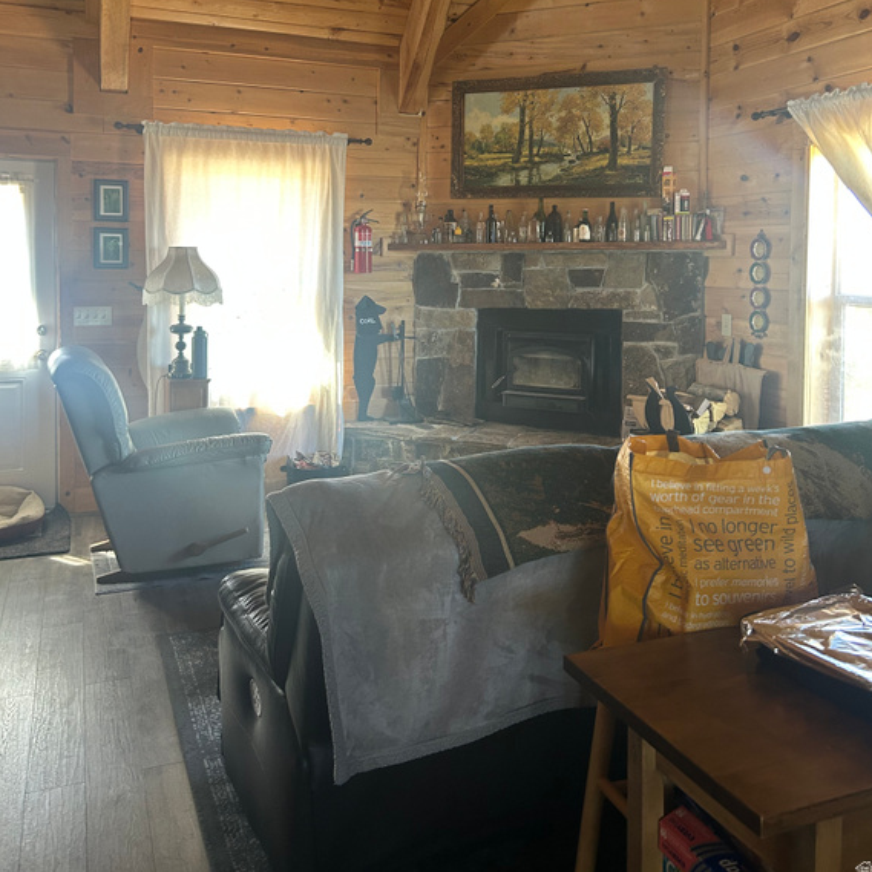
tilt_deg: -2.2
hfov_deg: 52.5
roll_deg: -2.1
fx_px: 883
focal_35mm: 31
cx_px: 438
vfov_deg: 51.6
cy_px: 296
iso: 160
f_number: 1.5
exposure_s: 1/60
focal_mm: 5.7
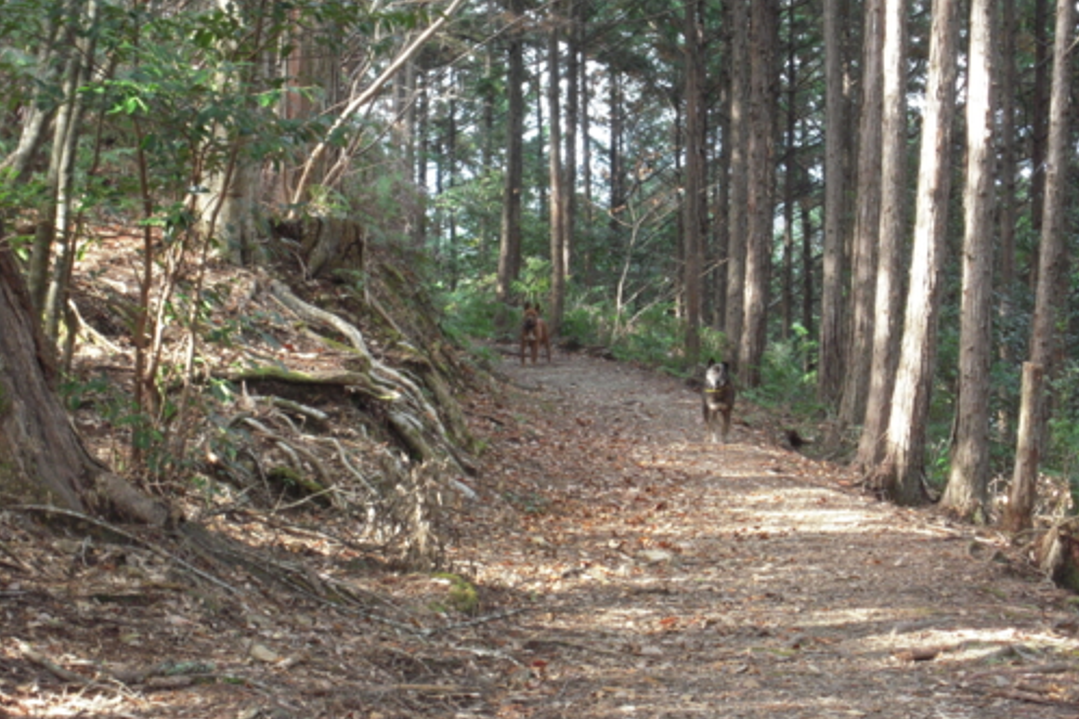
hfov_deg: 17.5
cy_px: 380
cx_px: 540
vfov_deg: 11.7
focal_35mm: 117
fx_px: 3506
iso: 400
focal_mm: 20
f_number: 5.8
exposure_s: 1/40
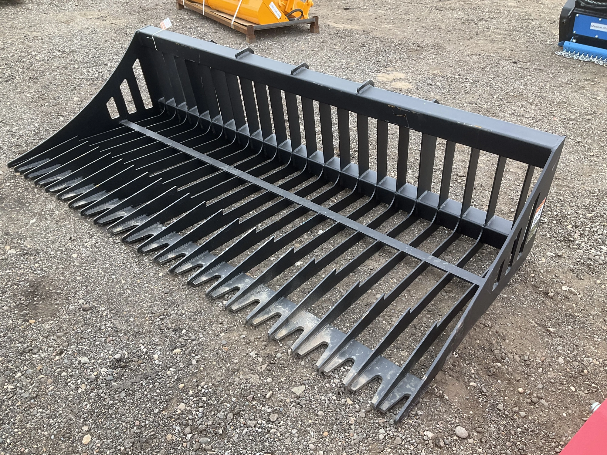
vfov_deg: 48.2
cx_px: 304
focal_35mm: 29
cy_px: 228
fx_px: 509
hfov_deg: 61.7
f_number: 1.8
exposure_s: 1/246
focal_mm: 3
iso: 25
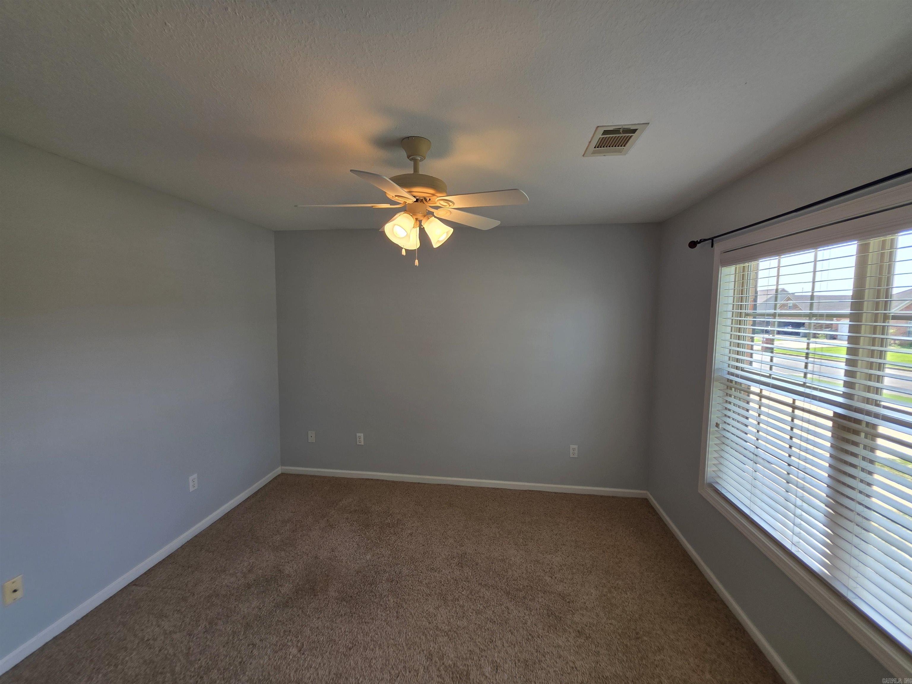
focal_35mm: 13
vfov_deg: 89.9
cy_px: 342
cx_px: 456
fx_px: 343
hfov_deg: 106.2
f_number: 1.9
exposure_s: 1/120
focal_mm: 2.2
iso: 32
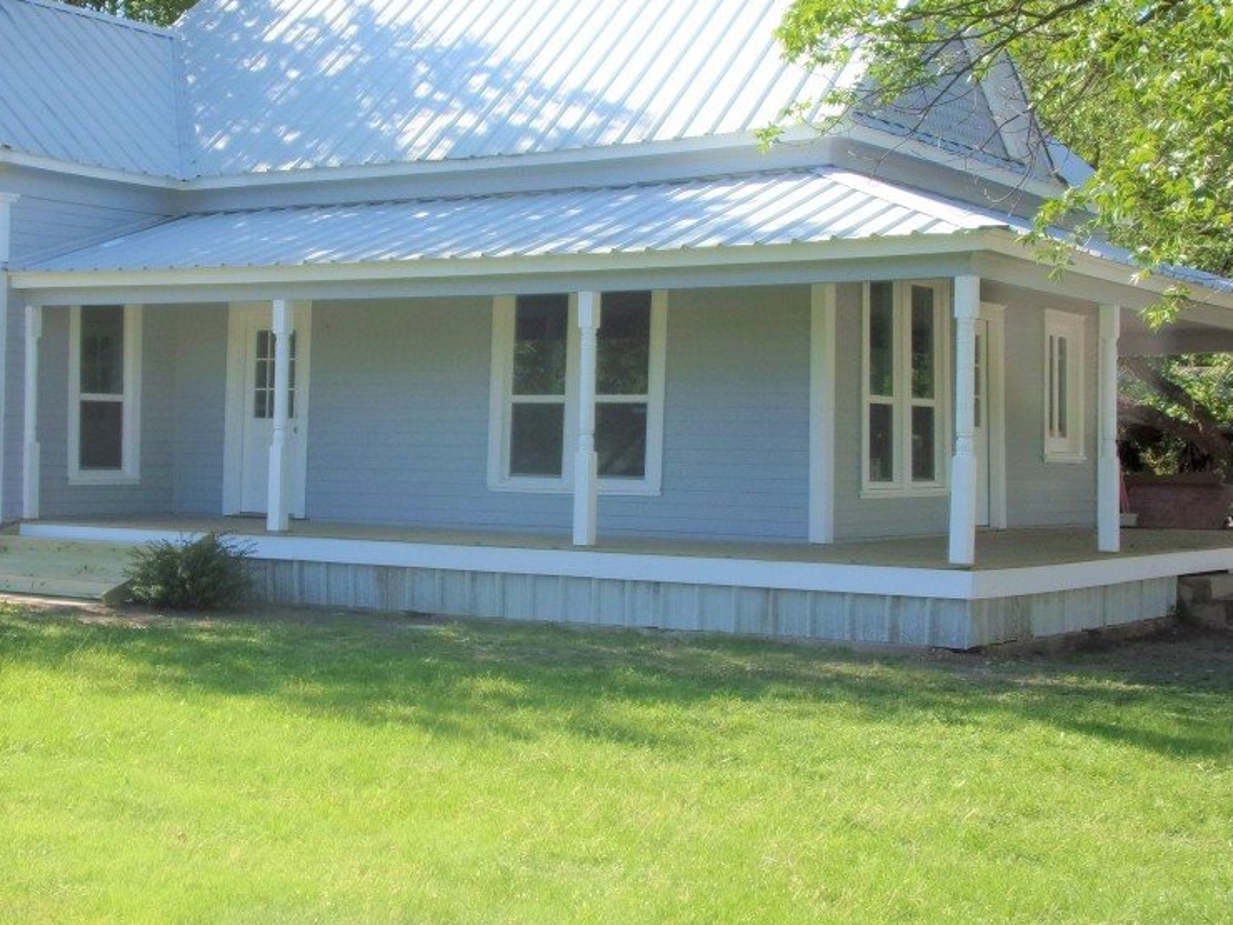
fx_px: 1923
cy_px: 418
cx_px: 488
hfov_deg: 35.4
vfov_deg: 27.0
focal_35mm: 54
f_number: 3.9
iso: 80
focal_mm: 7
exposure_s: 1/500
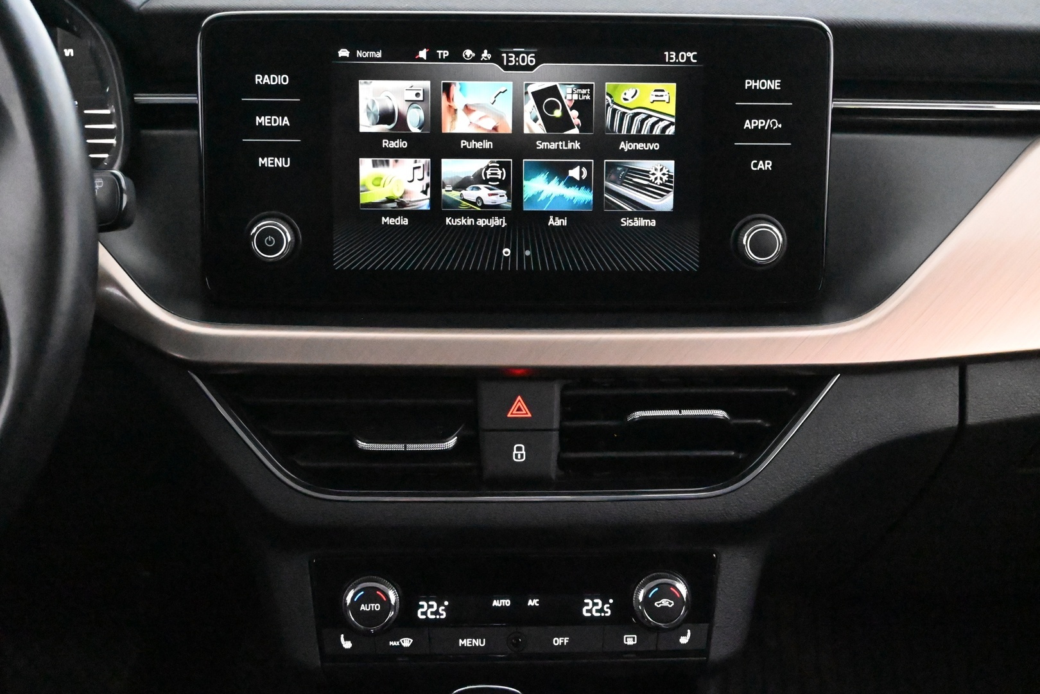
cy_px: 347
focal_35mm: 54
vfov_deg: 25.1
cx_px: 520
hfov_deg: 36.9
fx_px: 1560
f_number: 5.3
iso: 28800
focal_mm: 36
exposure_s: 1/60
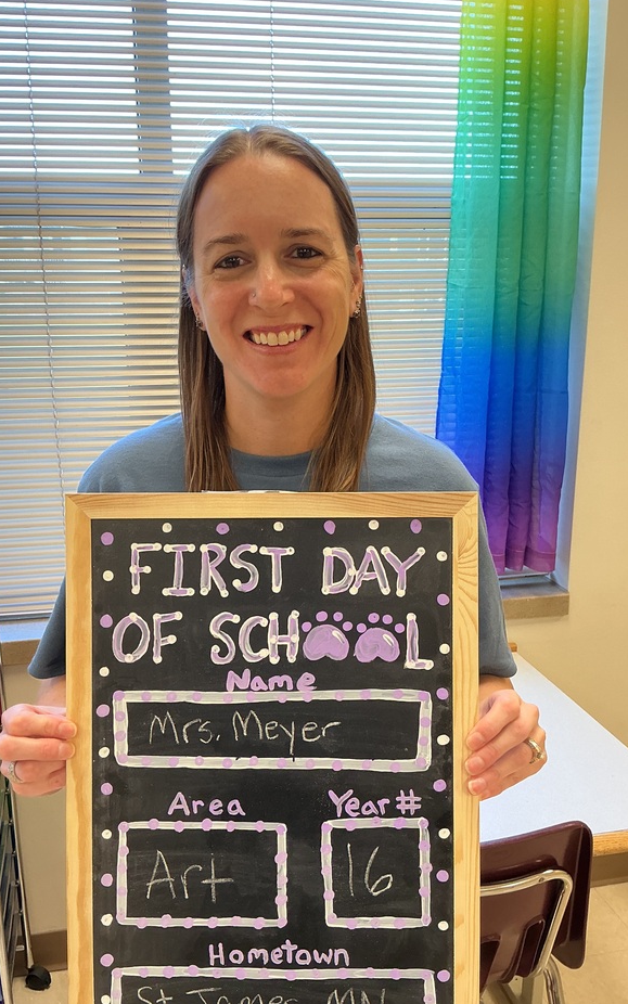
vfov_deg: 56.7
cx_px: 302
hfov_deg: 37.3
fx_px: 931
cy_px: 532
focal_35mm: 34
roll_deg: +0.7
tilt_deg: -14.3
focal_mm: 3
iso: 40
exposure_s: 1/60
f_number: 1.8
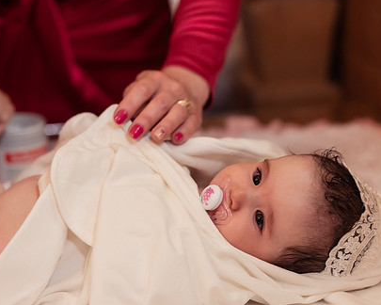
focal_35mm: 132
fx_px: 1488
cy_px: 200
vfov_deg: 11.7
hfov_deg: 14.5
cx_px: 271
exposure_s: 1/200
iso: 1250
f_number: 2.2
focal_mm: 85
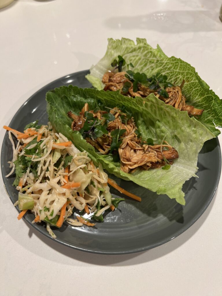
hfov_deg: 53.1
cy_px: 148
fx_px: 222
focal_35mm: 26
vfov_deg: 67.3
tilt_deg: -56.6
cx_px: 111
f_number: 1.5
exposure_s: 1/60
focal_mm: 5.7
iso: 160
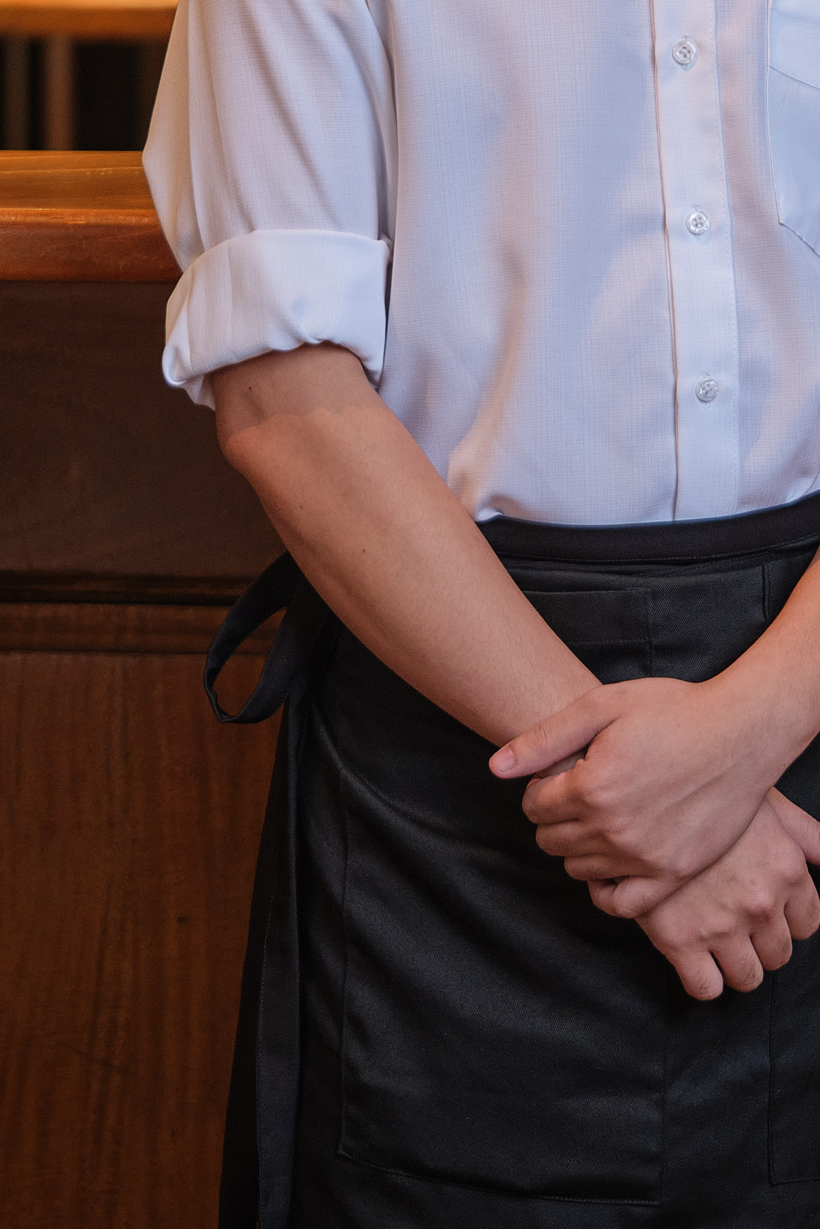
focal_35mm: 279
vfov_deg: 7.4
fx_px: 9532
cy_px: 217
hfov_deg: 4.9
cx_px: 628
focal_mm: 80
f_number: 2.8
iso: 500
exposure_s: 1/25
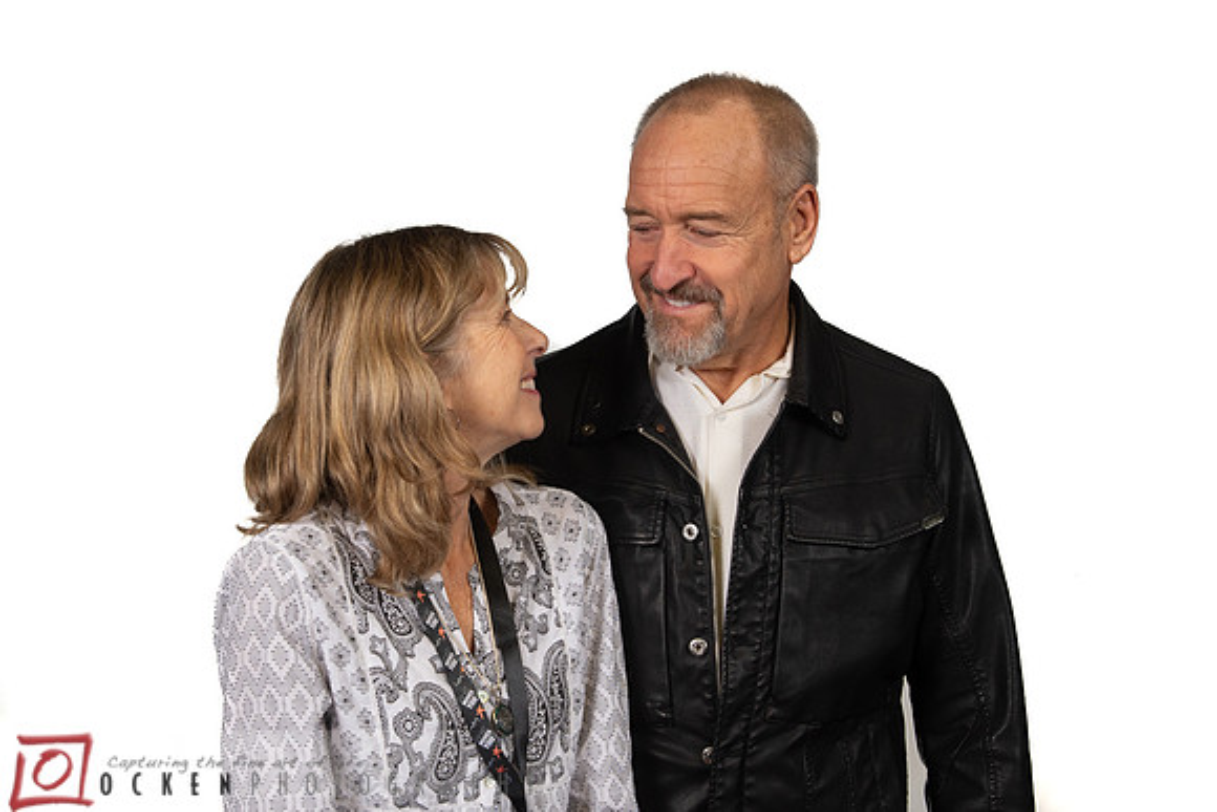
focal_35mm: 70
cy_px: 445
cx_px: 533
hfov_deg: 28.7
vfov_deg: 19.4
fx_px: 2379
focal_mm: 52
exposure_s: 1/80
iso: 800
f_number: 8
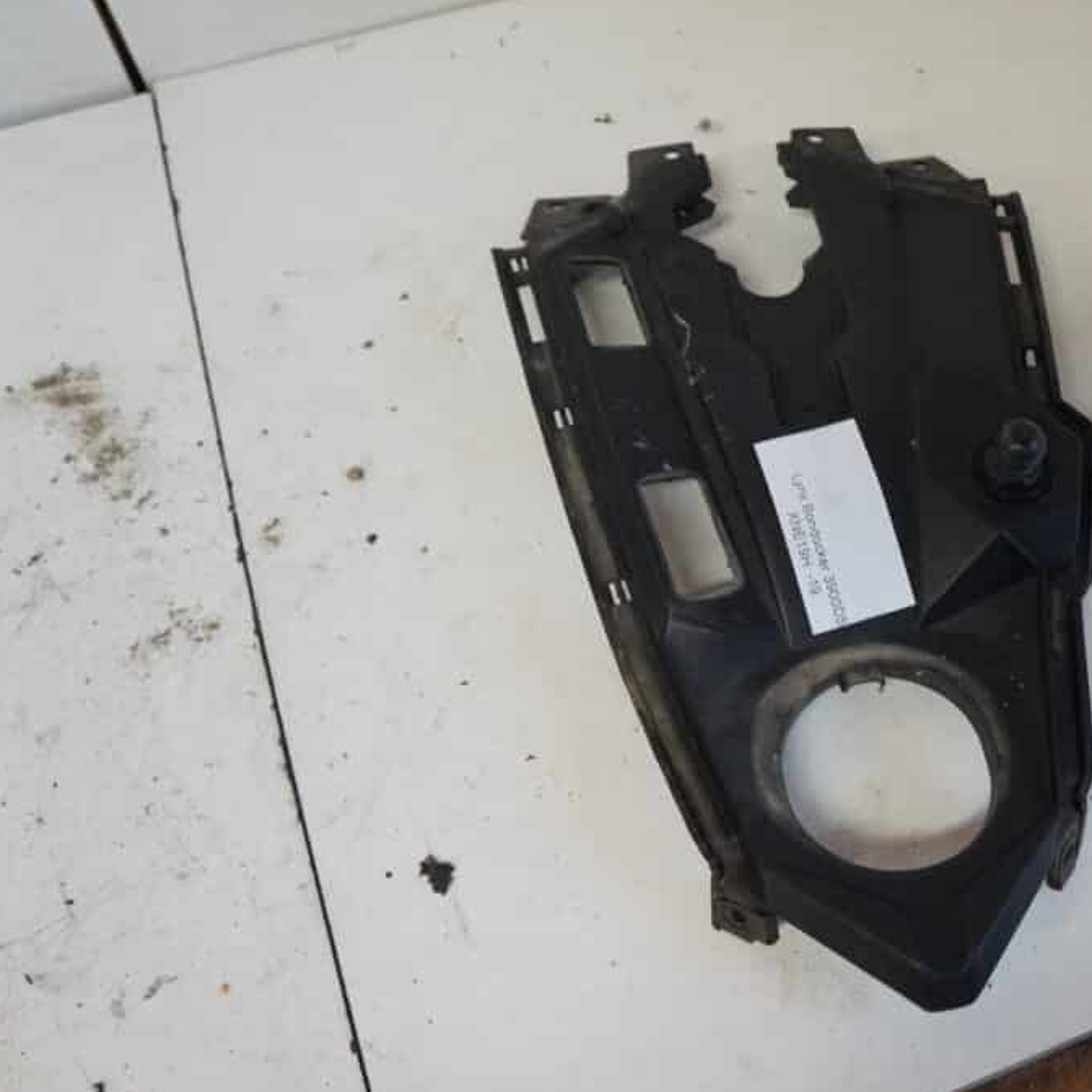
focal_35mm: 35
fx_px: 1249
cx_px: 828
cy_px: 551
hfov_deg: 45.5
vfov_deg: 47.2
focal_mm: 18
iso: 1600
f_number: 5
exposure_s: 1/60
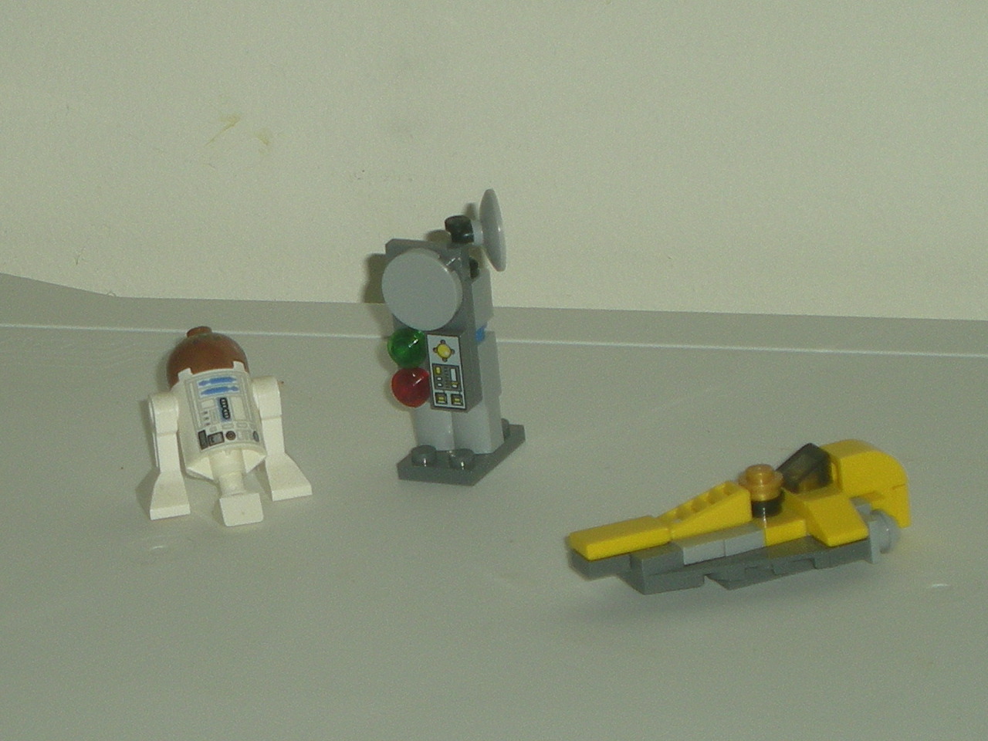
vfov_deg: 19.9
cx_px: 494
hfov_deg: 26.3
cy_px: 370
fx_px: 2112
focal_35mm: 74
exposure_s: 1/120
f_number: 4.6
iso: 50
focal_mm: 12.3
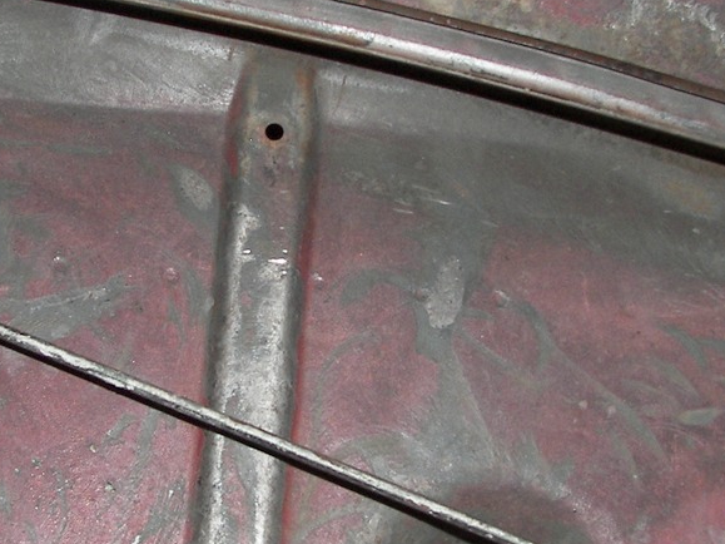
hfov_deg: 22.5
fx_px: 1822
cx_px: 277
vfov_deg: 17.0
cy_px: 246
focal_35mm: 87
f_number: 2.8
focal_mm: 6
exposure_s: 1/30
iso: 100
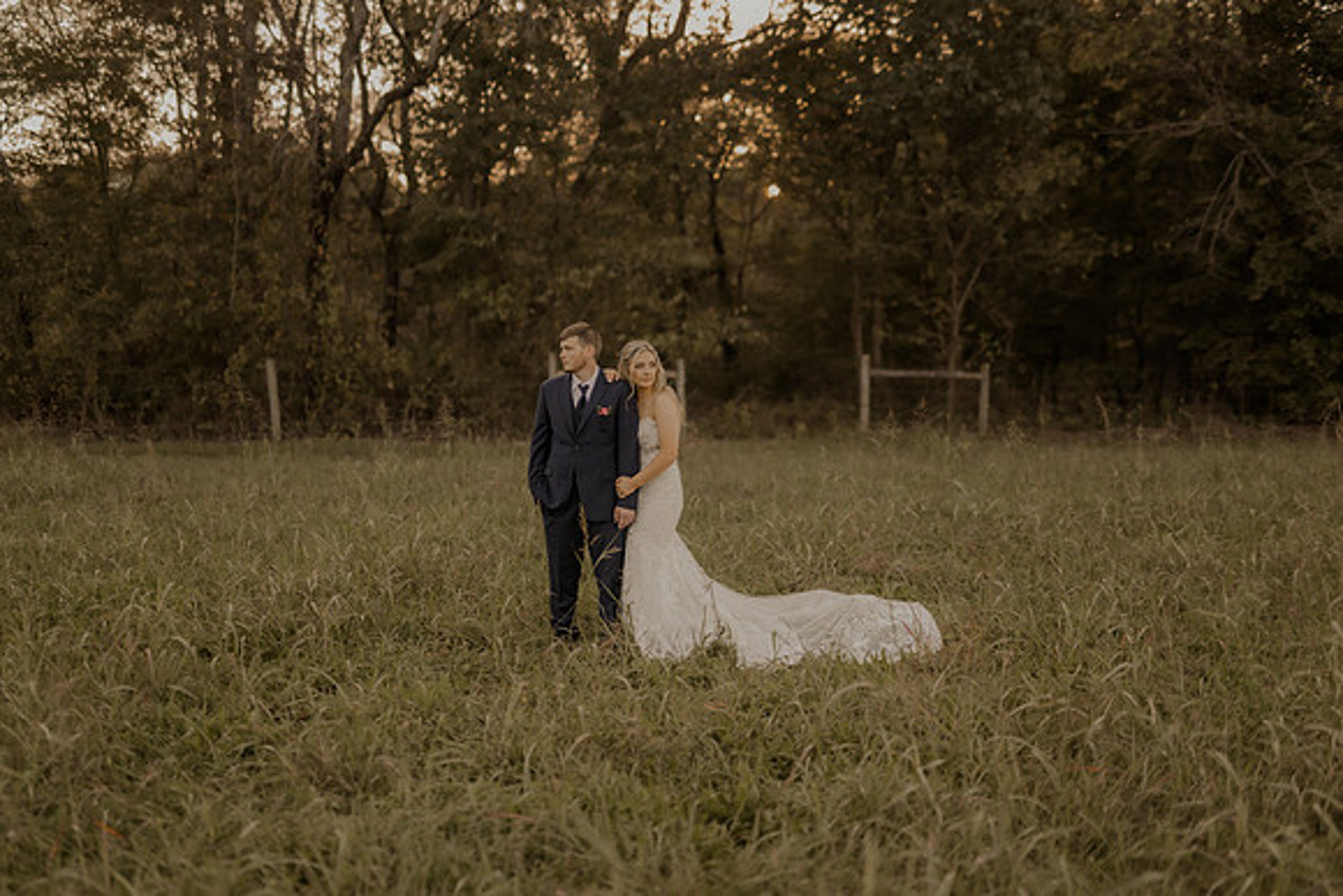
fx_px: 1866
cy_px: 448
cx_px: 672
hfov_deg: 39.6
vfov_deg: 27.0
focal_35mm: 50
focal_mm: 50
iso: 400
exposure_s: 1/1250
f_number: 1.8
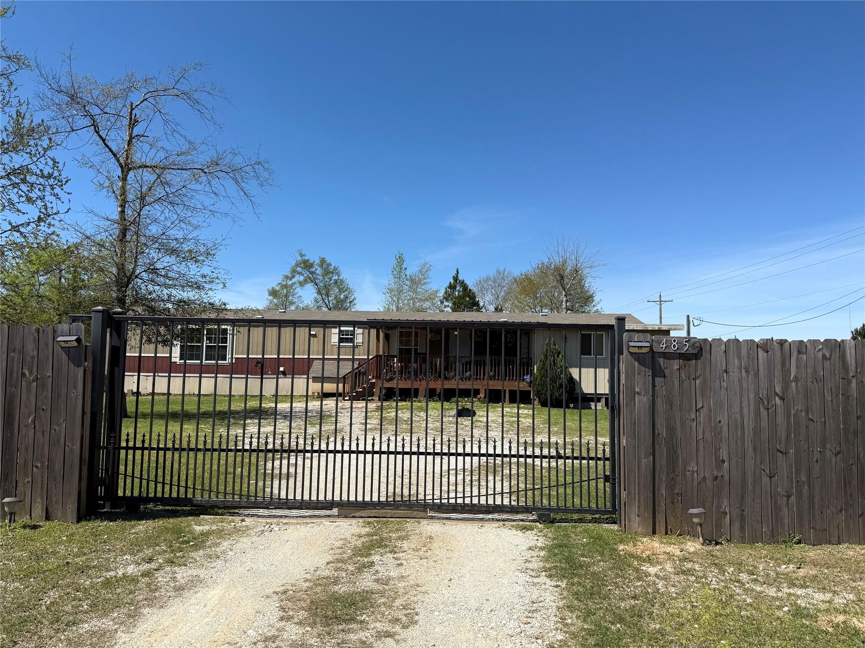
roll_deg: -0.4
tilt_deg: +5.2
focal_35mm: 24
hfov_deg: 71.6
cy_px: 324
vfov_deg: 56.8
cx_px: 432
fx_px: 600
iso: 80
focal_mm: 6.76
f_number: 1.78
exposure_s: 1/6173
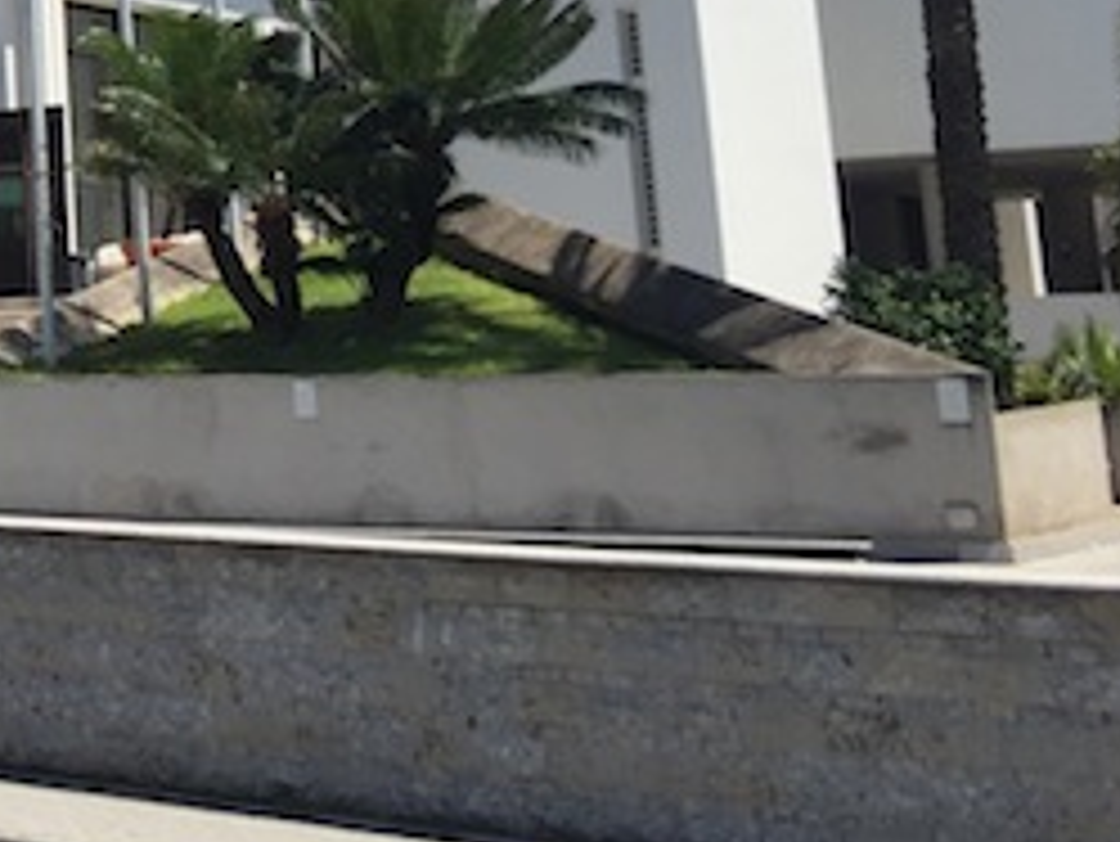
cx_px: -499
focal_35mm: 88
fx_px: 2849
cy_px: -313
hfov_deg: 19.7
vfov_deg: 15.8
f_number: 2.2
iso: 32
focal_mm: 4.15
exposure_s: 1/2198
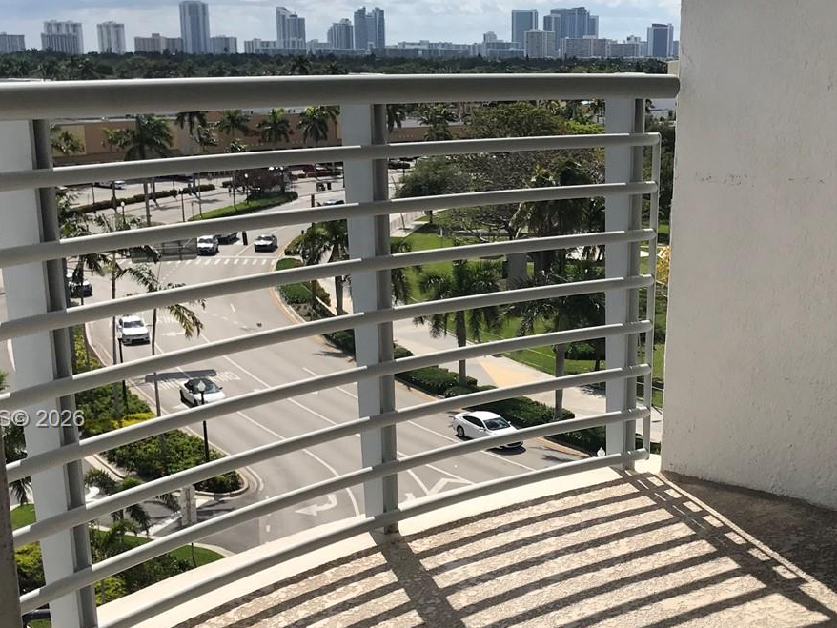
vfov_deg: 28.4
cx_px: 551
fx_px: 1233
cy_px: 420
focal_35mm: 51
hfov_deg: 37.1
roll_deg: -0.8
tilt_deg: -16.8
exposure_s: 1/4367
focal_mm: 3.99
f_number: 1.8
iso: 20
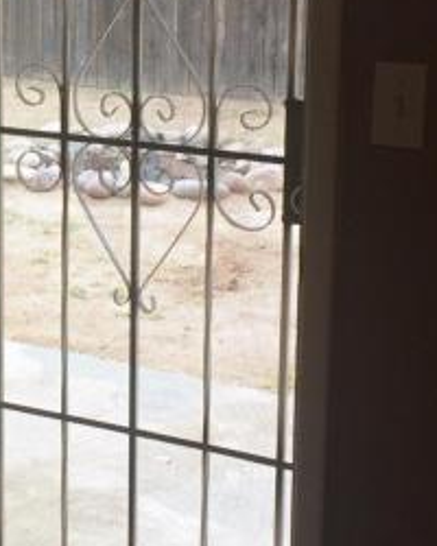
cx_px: 9
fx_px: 1407
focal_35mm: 87
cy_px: 109
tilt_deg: -11.5
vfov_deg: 21.7
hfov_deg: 17.3
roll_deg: +1.0
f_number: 2.2
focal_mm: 4.15
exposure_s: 1/120
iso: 50
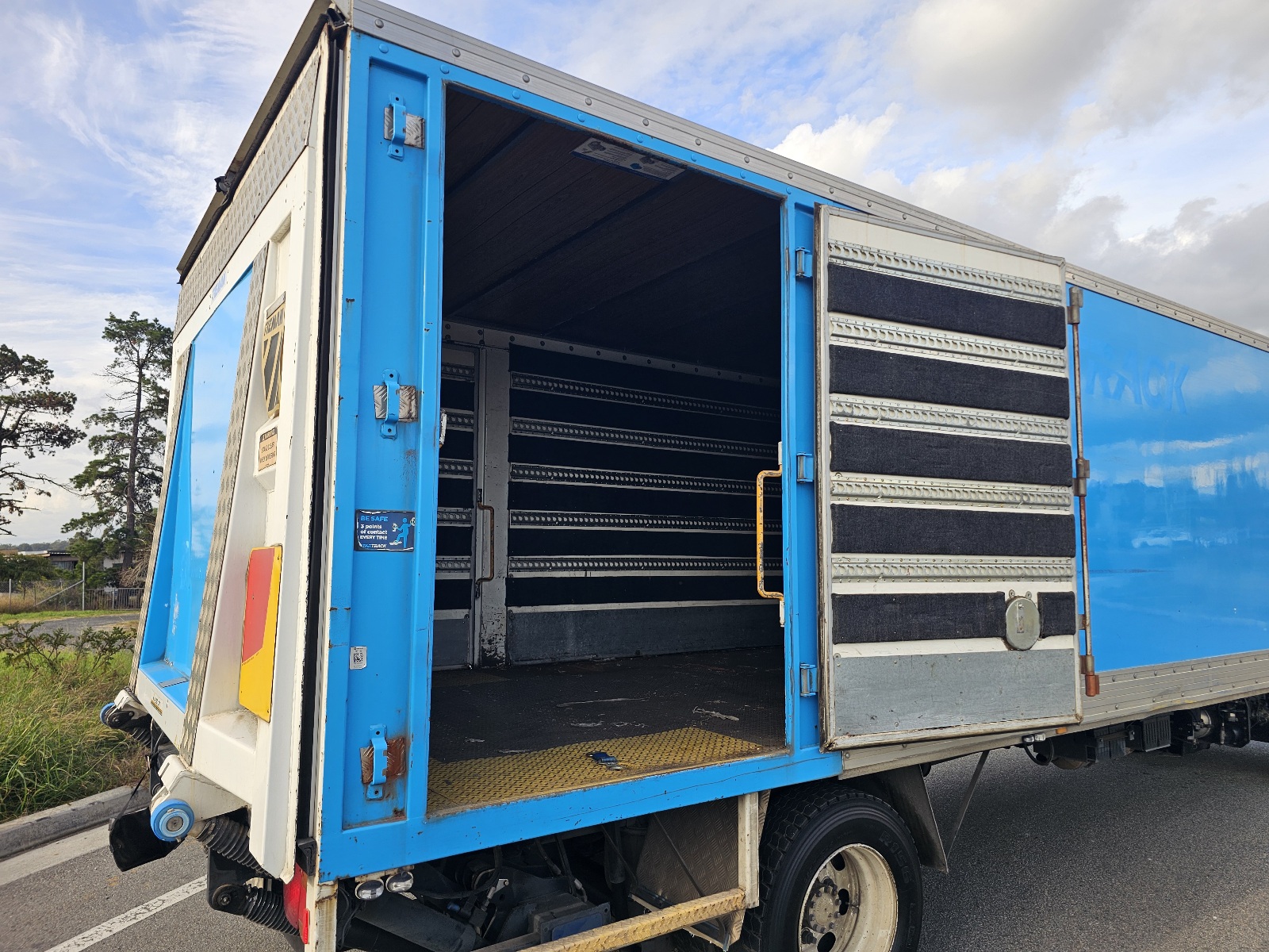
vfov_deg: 58.9
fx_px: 843
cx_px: 634
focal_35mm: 23
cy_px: 476
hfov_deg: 73.9
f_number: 1.7
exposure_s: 1/196
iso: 10
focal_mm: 6.3
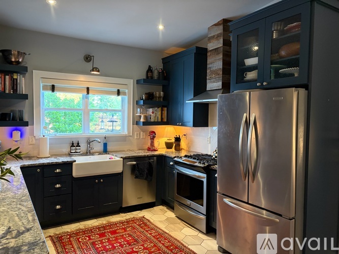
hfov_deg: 67.3
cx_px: 170
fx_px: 255
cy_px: 127
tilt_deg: -2.1
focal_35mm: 26
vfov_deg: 53.0
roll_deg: -1.2
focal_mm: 5.96
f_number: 1.6
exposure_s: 1/60
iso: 400
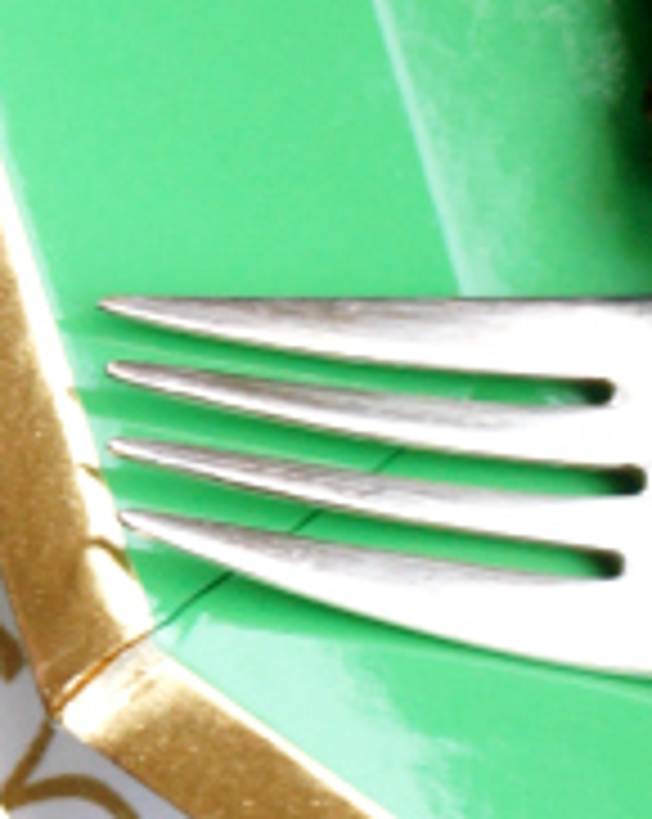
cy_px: 1557
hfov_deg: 5.4
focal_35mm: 279
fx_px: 6747
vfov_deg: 6.7
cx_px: -760
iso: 400
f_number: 3.5
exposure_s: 1/40
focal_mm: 30
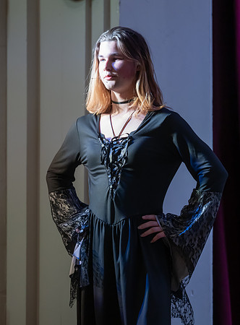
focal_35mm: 332
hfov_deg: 4.4
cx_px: 107
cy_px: 142
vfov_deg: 6.0
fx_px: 3104
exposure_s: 1/250
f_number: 2.8
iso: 2200
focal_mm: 200
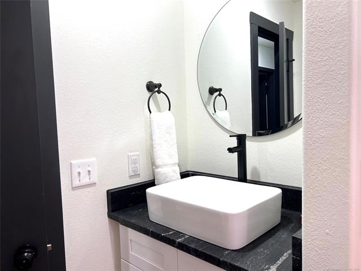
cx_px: 180
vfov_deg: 53.1
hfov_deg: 67.3
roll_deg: +2.1
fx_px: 271
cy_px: 136
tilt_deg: -3.0
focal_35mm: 26
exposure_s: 1/120
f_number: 1.5
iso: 100
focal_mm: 5.7
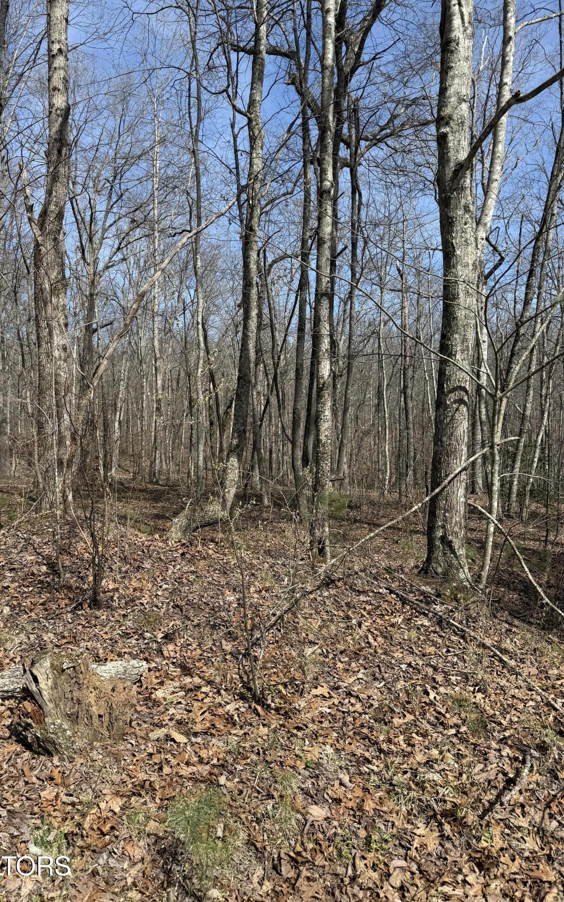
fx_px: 639
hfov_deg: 47.3
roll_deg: +1.8
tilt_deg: -1.5
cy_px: 448
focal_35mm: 26
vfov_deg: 70.4
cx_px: 221
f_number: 1.78
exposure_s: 1/3021
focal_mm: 6.76
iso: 80
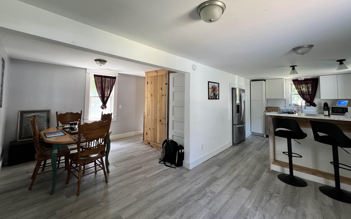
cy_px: 91
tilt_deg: +2.7
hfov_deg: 105.3
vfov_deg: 78.0
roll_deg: -0.3
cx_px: 178
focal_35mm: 14
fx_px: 134
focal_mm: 1.57
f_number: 1.8
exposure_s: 1/99
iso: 200
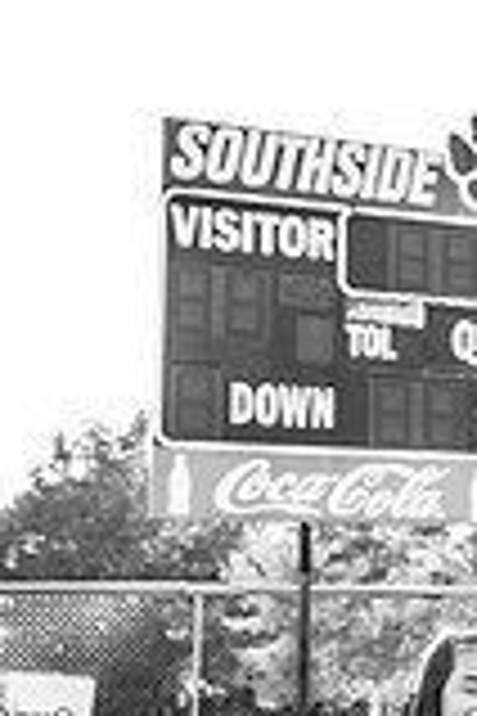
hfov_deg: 18.3
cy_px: 509
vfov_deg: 29.3
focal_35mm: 68
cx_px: 662
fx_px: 1351
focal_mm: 24
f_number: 2
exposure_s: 1/500
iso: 125
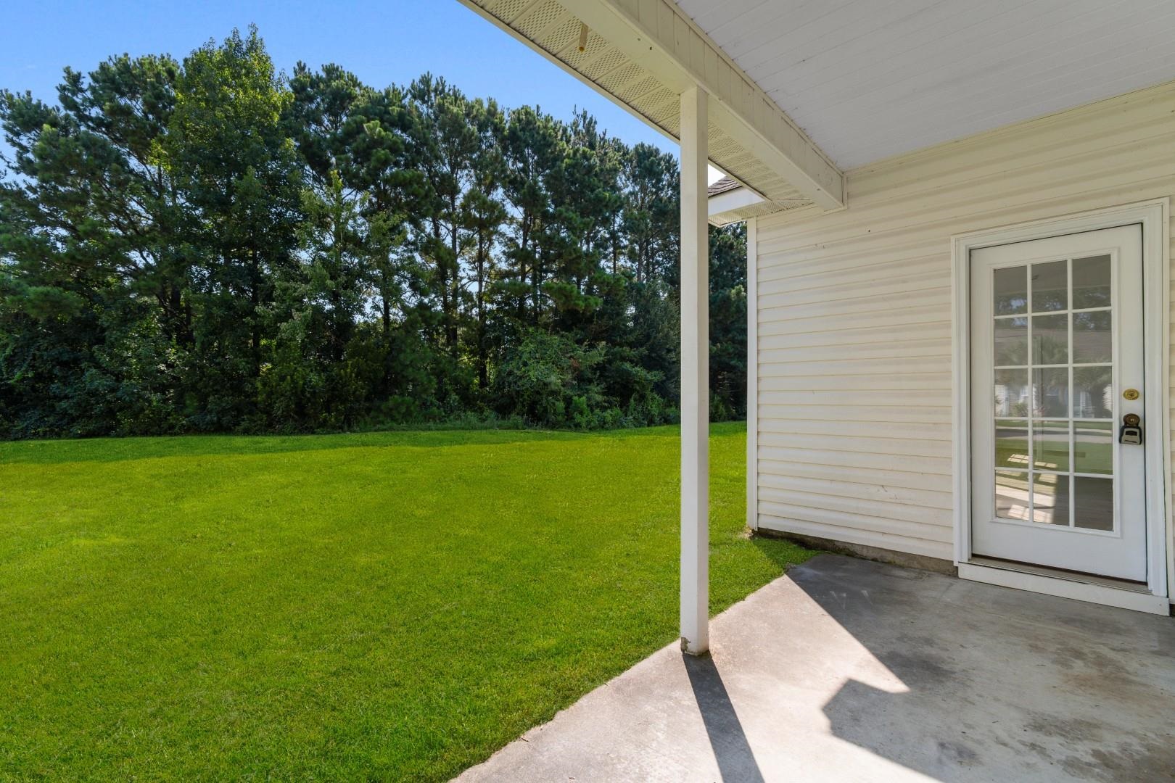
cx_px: 588
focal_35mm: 15
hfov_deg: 100.4
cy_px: 392
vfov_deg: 77.3
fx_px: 490
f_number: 8
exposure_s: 1/250
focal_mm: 10
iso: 100
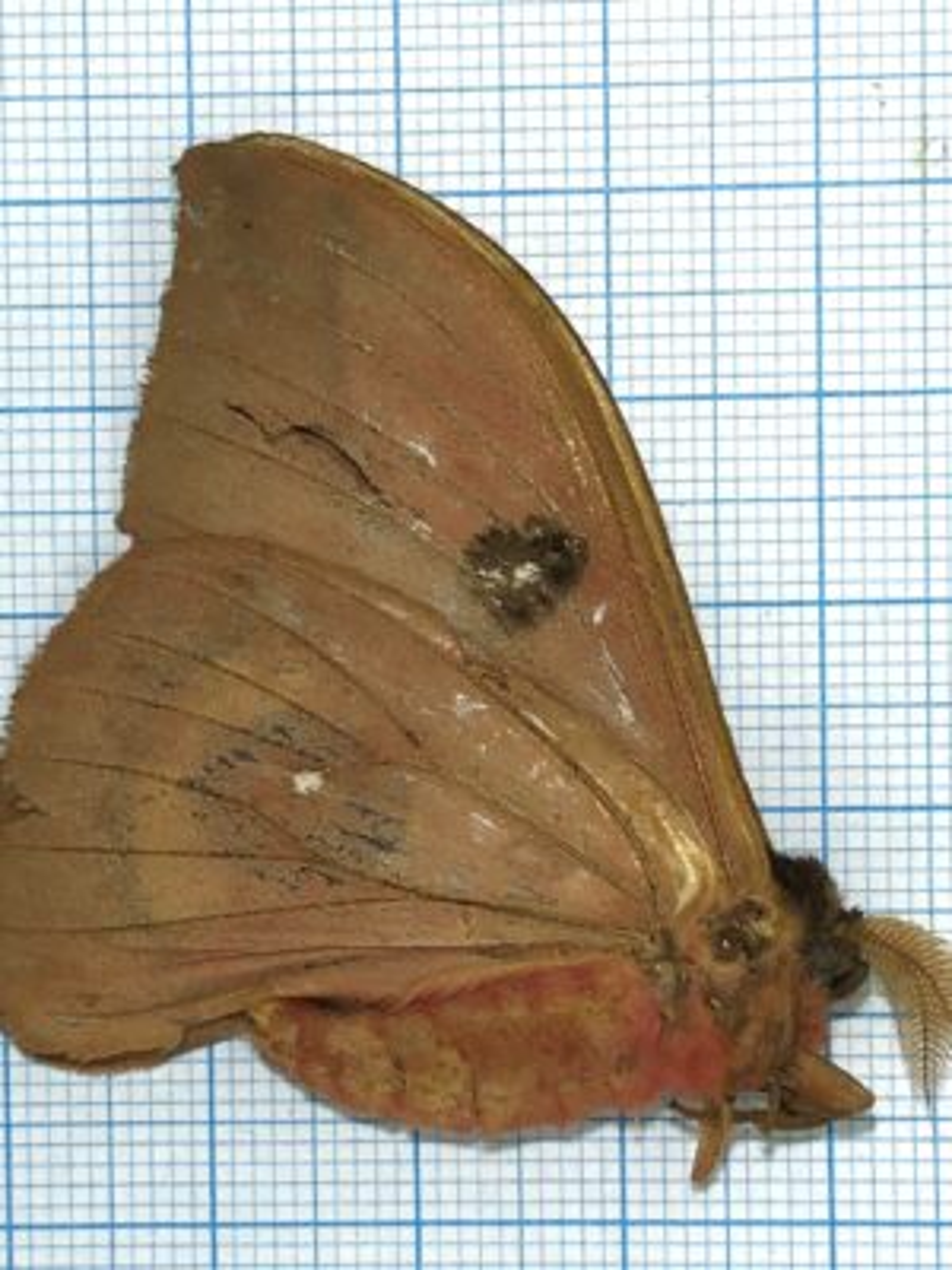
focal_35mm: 28
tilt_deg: -88.8
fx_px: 1027
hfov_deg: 49.7
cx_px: 476
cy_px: 635
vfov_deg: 63.4
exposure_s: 1/960
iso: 20
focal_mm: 3.99
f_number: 1.8
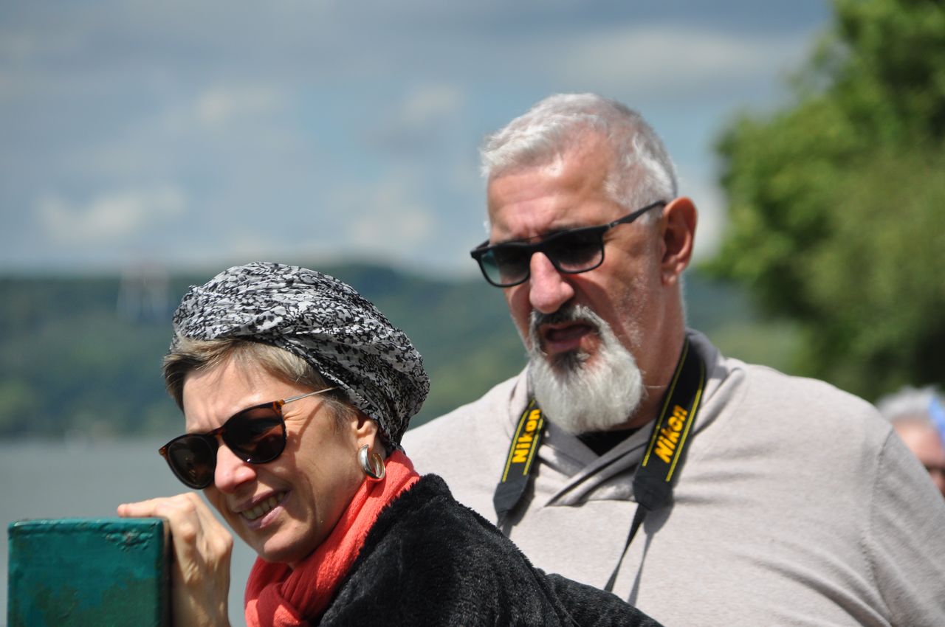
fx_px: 7865
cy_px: 314
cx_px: 472
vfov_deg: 4.6
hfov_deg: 6.9
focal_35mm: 300
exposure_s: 1/2000
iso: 360
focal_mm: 200
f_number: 6.3
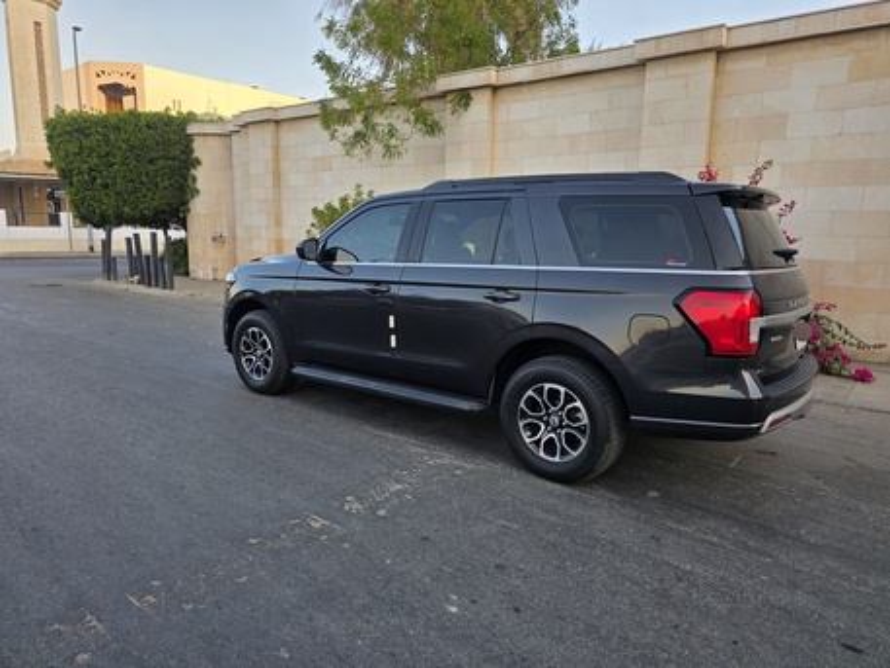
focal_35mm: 23
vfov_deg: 58.9
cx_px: 445
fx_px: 592
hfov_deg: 73.9
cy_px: 334
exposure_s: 1/370
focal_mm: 6.3
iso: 25
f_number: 1.7
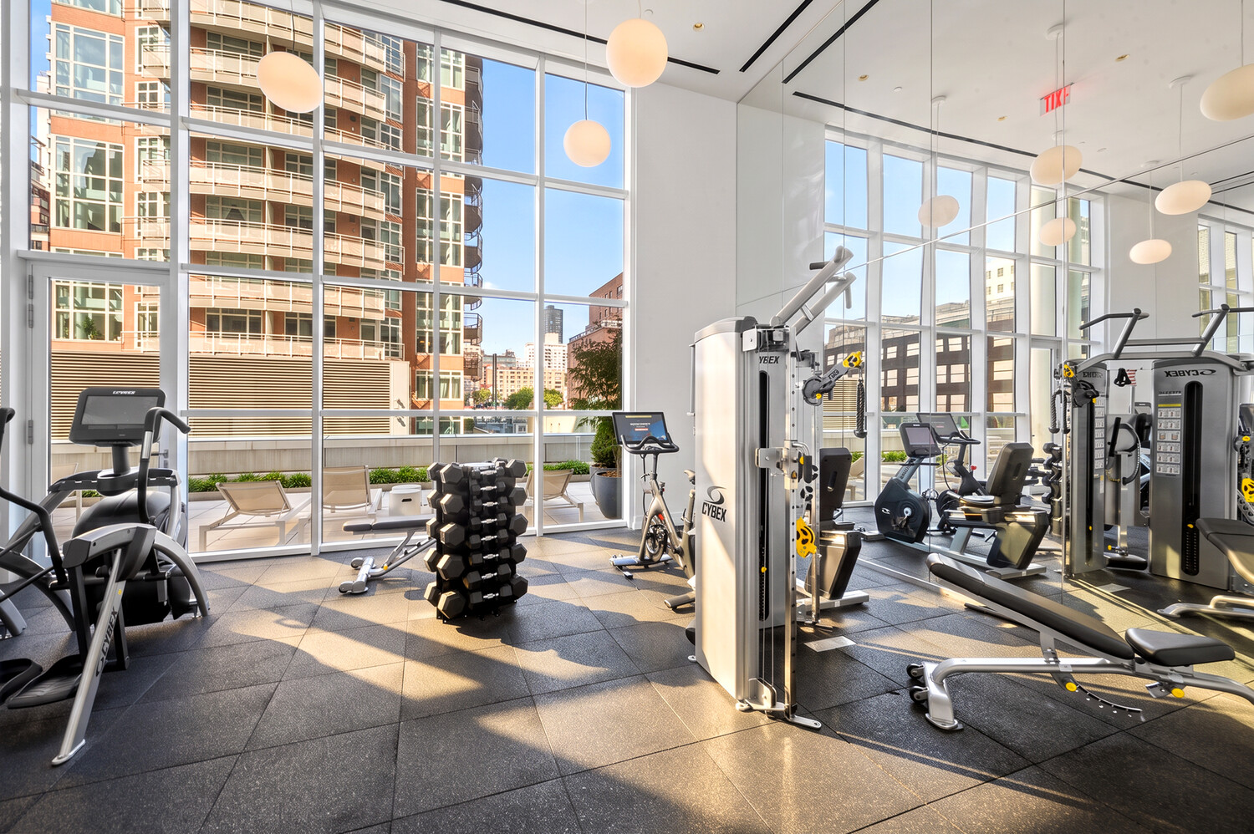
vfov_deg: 79.1
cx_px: 627
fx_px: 505
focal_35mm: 14
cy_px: 417
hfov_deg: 102.3
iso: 250
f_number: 18
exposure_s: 1/2
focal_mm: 14.5
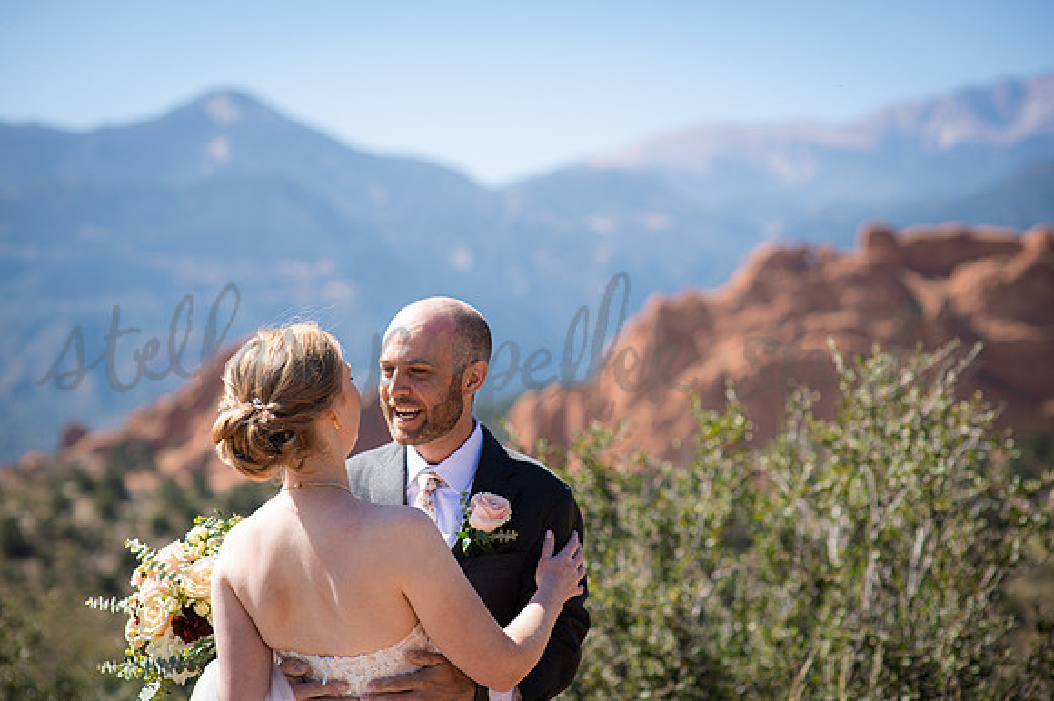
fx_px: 2487
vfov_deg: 16.1
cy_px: 350
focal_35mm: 85
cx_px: 527
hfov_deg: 23.9
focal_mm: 85
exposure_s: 1/800
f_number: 3.2
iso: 100
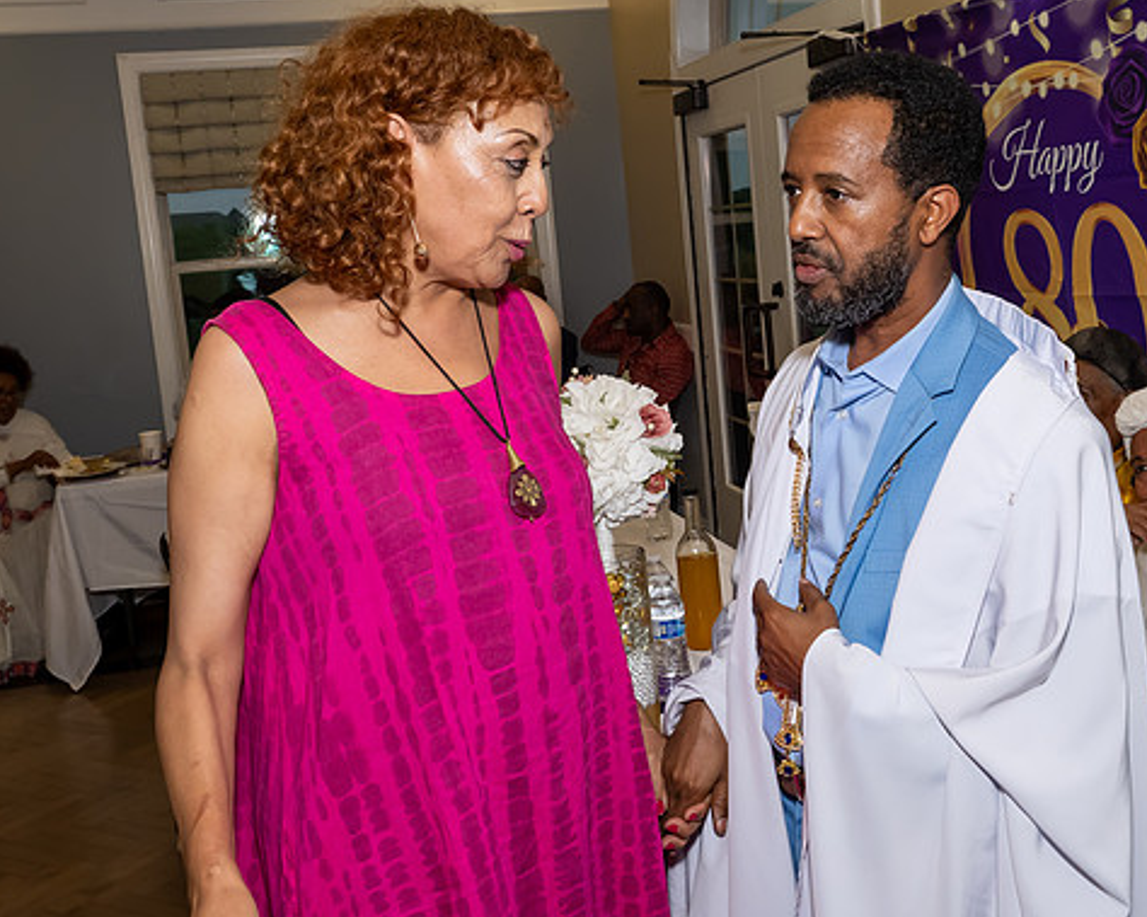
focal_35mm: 37
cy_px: 378
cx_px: 655
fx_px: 1256
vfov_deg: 40.0
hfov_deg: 48.9
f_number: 7.1
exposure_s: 1/250
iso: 1250
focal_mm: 17
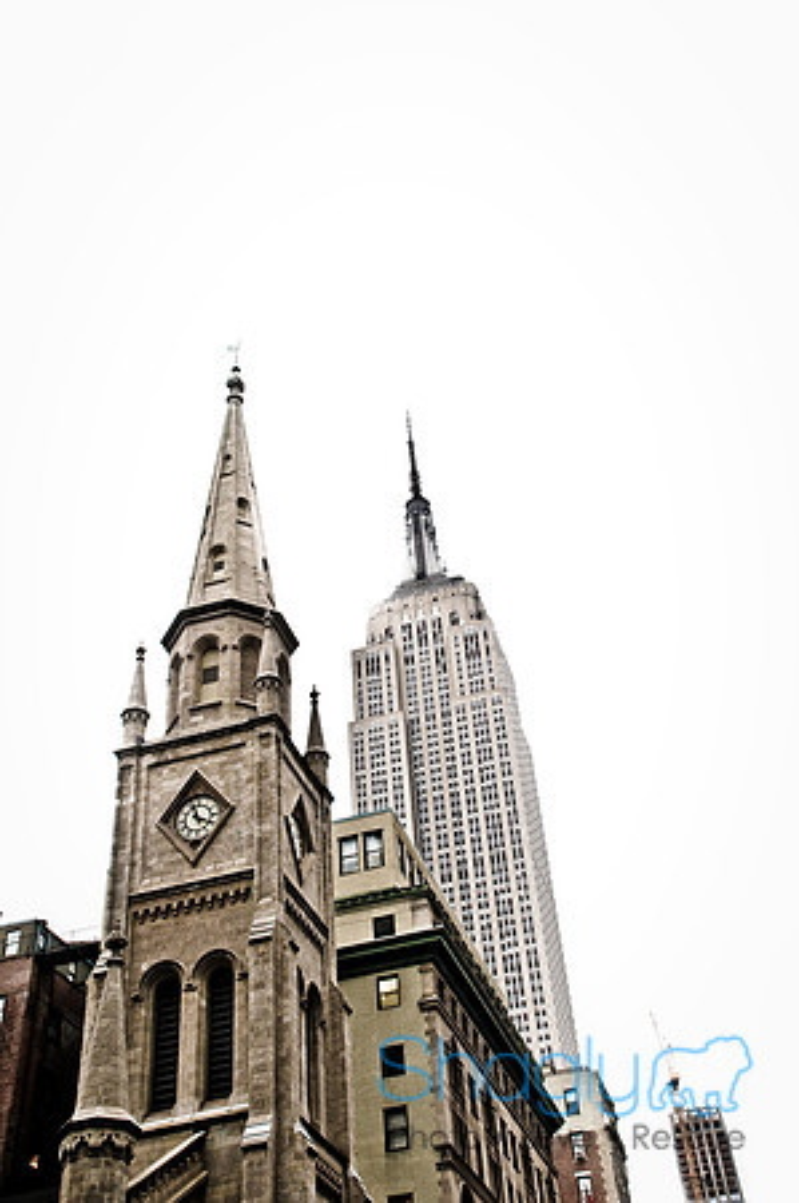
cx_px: 400
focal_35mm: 39
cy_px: 602
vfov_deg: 49.6
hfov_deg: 34.1
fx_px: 1301
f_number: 4
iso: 200
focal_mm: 26
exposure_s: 1/400
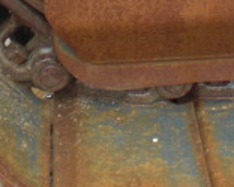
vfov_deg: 10.0
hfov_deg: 12.5
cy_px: -61
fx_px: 1053
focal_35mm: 152
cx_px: 255
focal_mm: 6.3
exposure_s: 1/125
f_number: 3.1
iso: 200
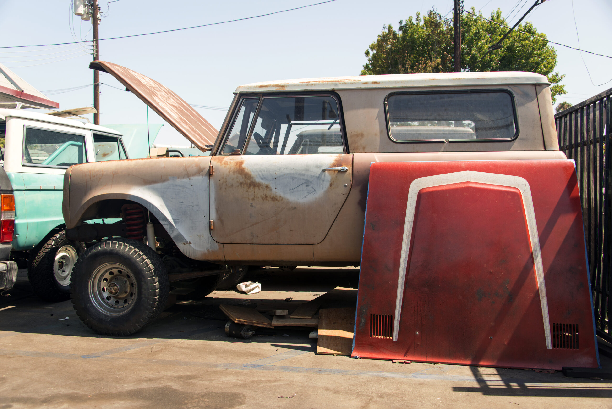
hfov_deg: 58.7
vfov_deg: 41.2
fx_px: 544
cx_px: 306
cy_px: 204
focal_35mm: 32
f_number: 4.5
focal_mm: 32
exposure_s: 1/200
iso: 100
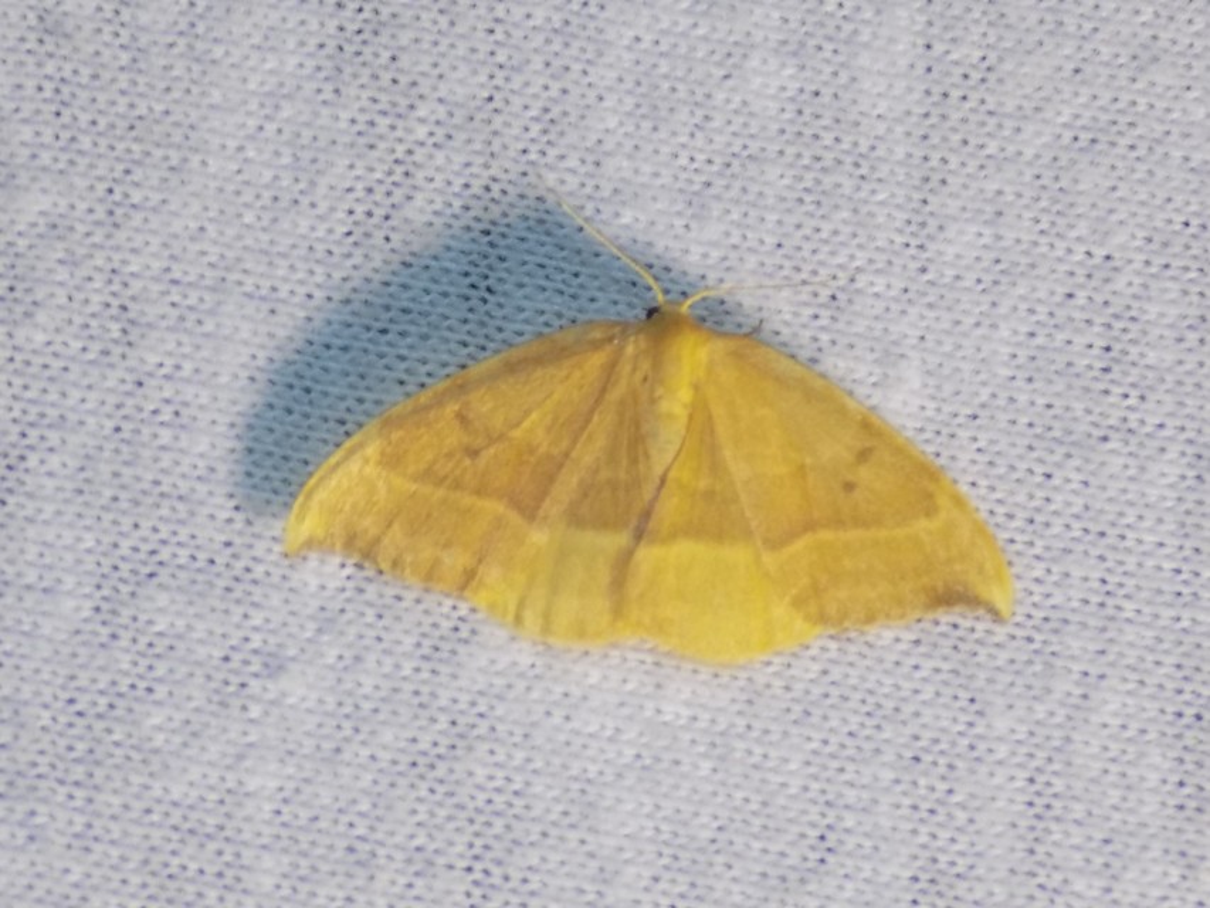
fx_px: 4125
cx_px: 605
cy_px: 454
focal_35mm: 118
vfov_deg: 12.6
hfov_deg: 16.7
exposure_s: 1/30
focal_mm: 20.9
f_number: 4.8
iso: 200
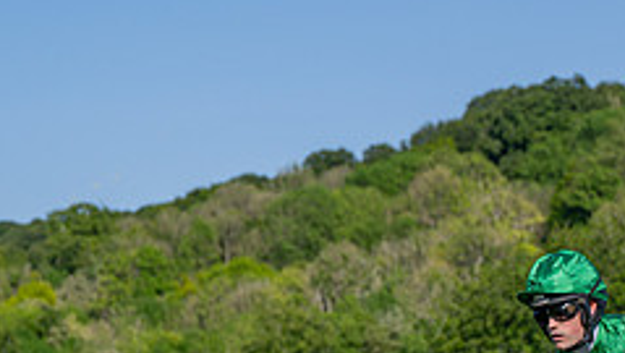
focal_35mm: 219
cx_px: 621
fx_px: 3633
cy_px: 572
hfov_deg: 9.8
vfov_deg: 5.5
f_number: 4
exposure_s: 1/2500
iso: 200
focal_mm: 74
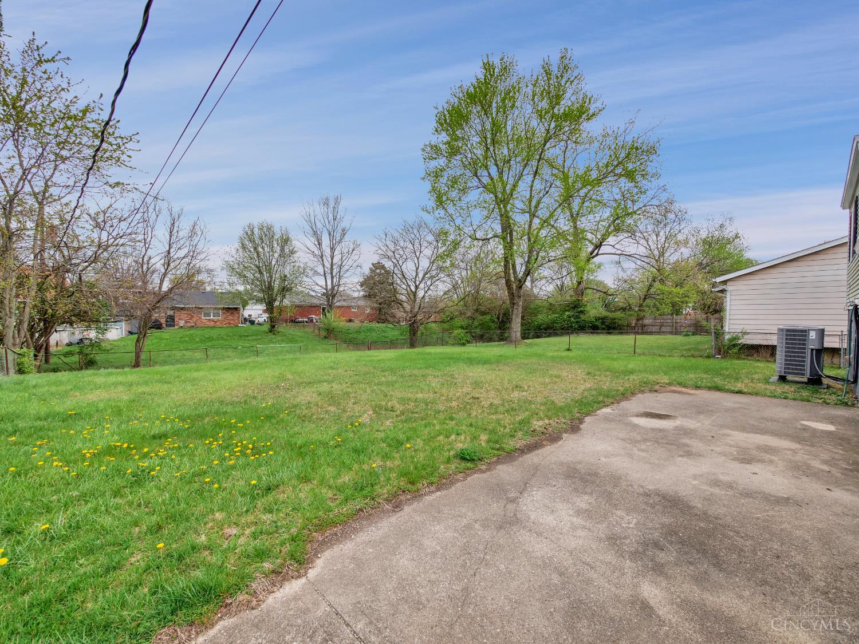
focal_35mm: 14
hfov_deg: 102.1
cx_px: 430
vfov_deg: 85.7
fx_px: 347
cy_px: 322
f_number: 7.1
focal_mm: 7
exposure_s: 1/320
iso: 200
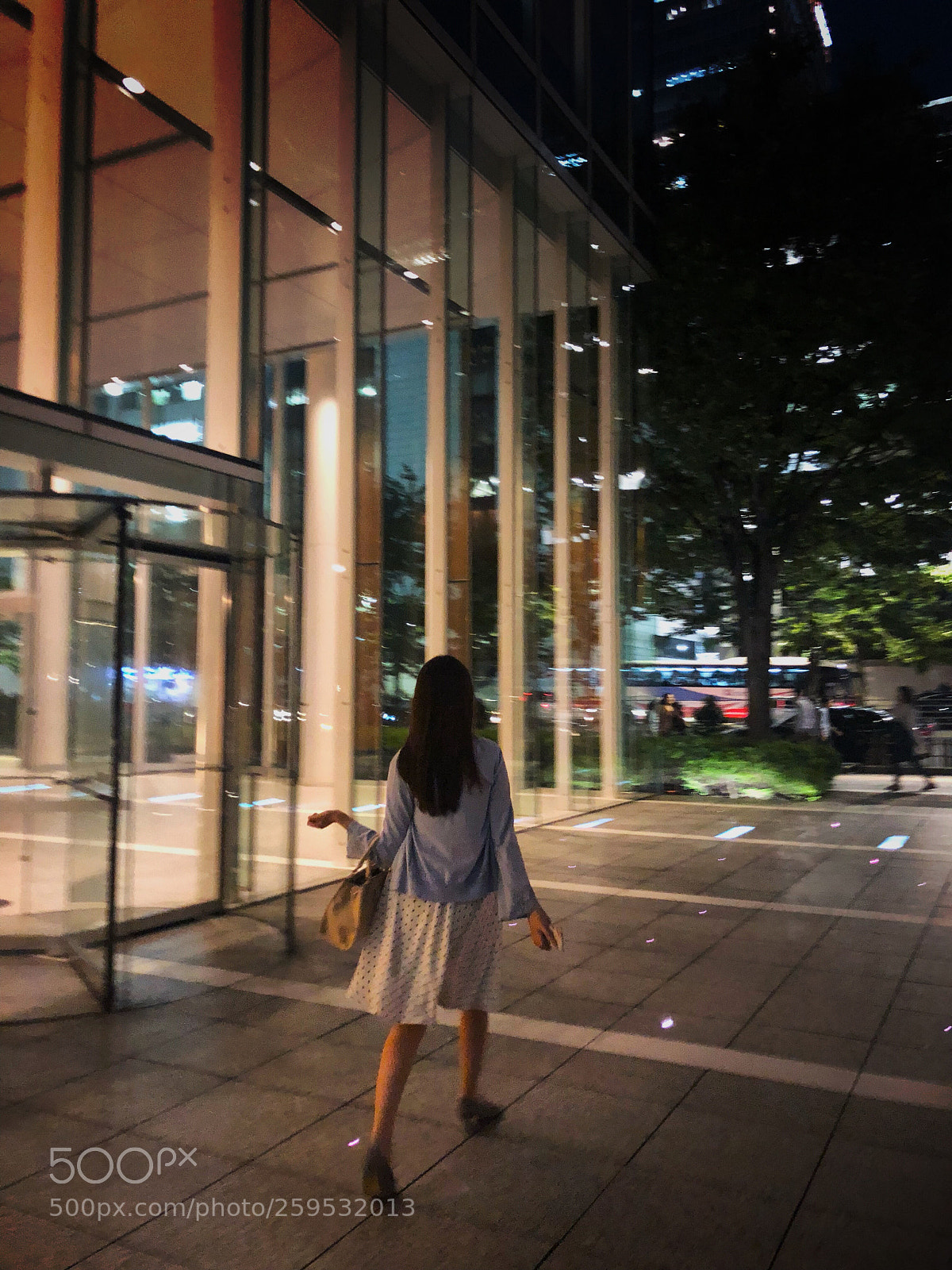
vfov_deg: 63.4
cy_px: 635
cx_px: 476
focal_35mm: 28
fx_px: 1027
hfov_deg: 49.7
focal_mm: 4
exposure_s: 1/4
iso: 100
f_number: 1.8
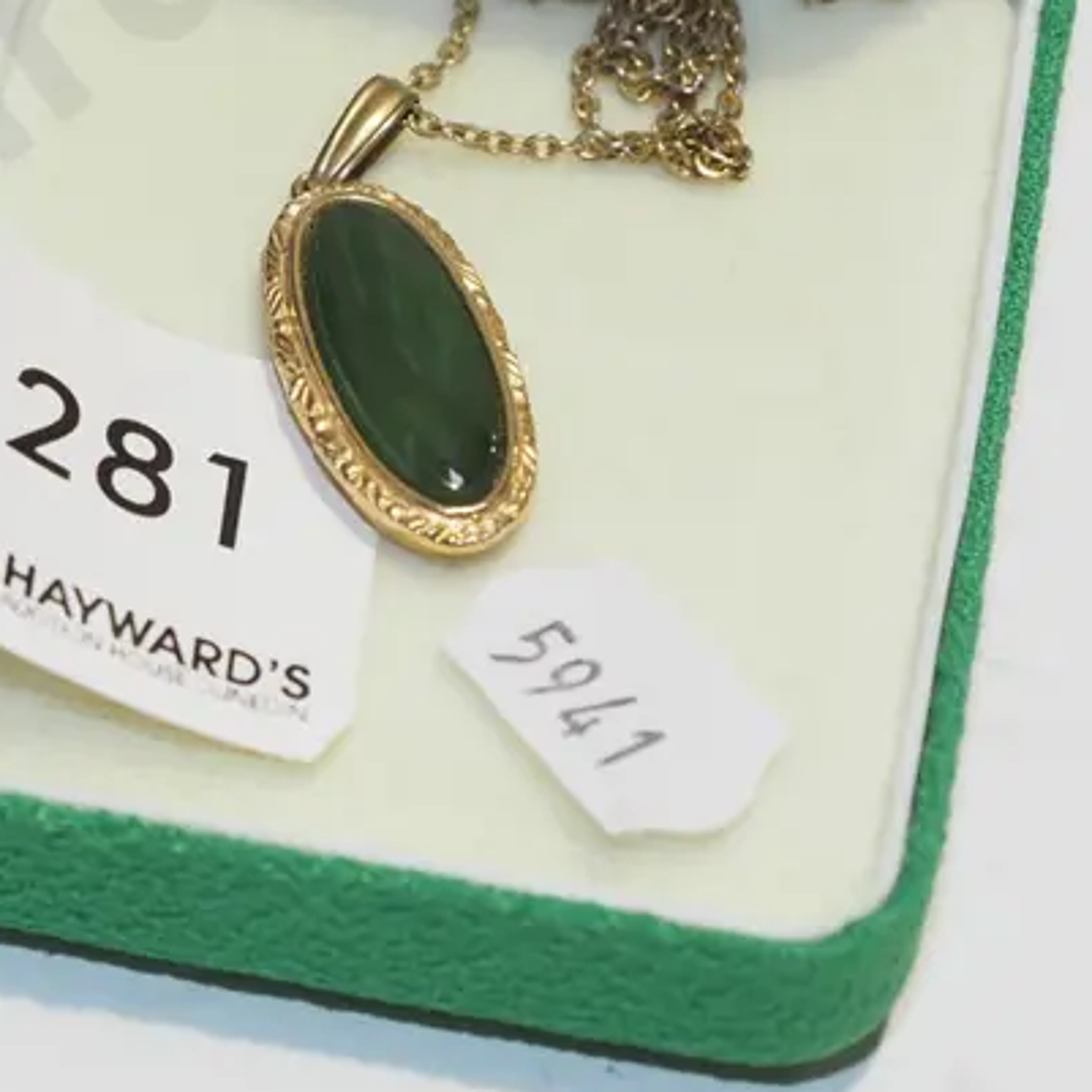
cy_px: 196
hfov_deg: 9.8
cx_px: -158
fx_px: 6282
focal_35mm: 176
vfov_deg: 9.9
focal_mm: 39
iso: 640
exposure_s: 1/125
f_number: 5.6
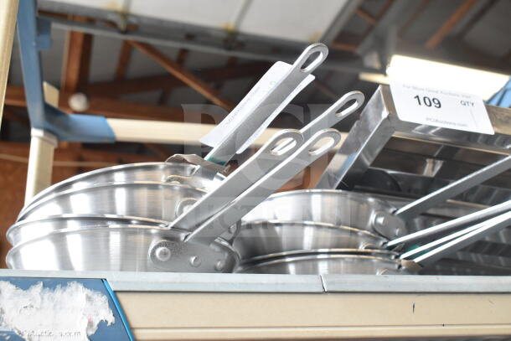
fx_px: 596
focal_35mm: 42
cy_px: 170
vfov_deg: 31.9
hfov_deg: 46.4
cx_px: 256
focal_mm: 28
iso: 1600
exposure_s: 1/160
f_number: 6.3
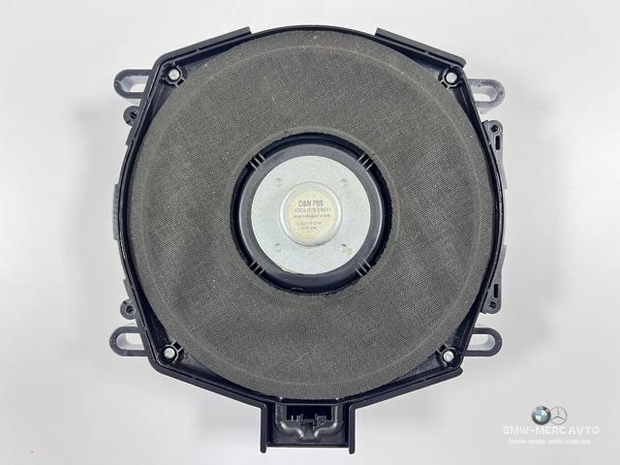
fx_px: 466
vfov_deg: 53.1
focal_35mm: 26
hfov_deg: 67.3
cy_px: 232
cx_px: 310
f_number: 1.5
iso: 125
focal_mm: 5.7
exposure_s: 1/50
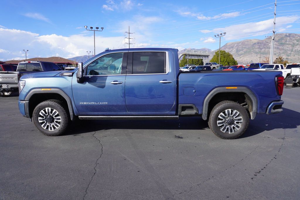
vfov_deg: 53.2
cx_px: 150
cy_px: 100
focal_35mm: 24
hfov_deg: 73.7
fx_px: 200
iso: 100
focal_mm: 16
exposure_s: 1/125
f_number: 9
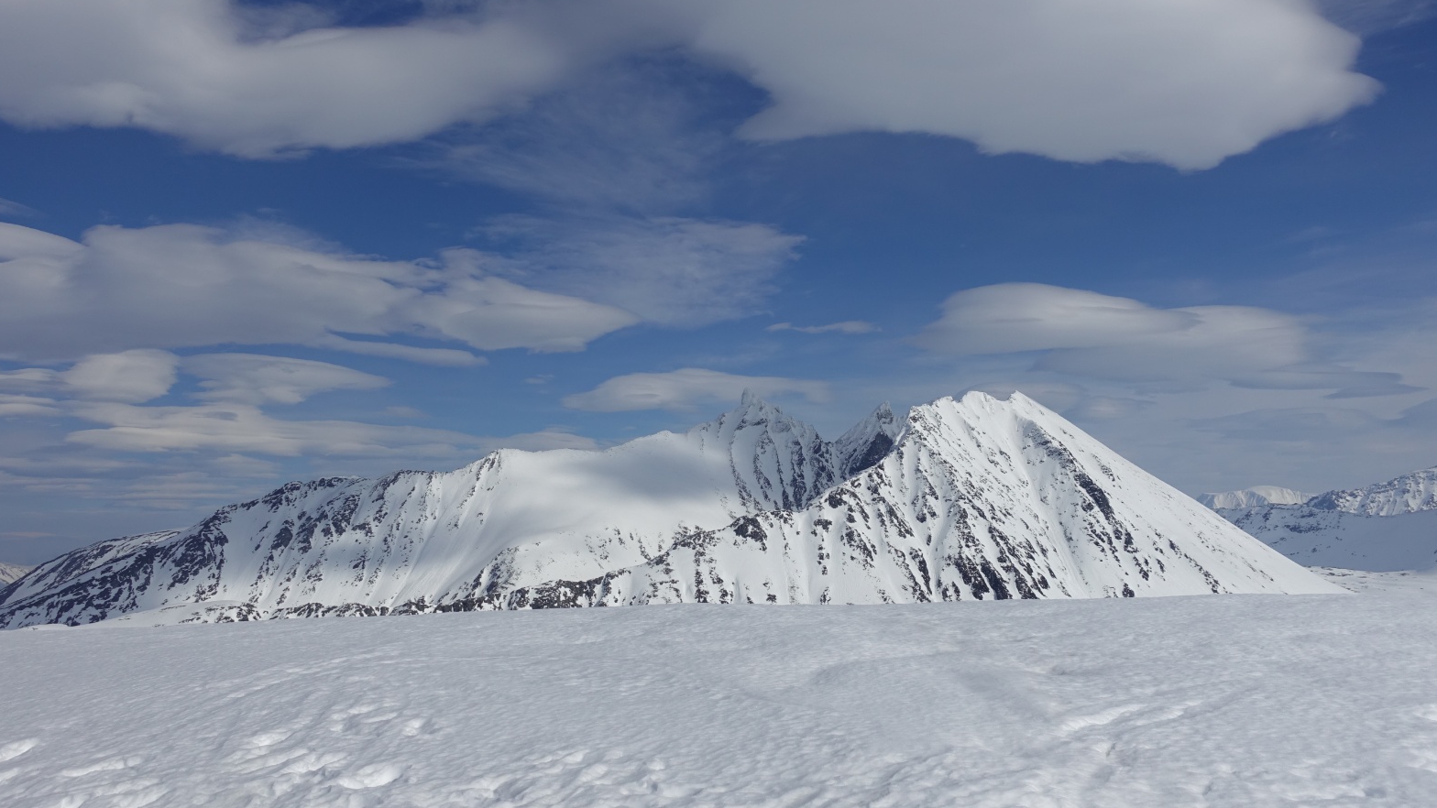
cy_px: 344
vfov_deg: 37.7
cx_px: 716
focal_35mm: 31
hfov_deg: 62.6
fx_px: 1181
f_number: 4
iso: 125
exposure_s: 1/500
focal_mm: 10.6
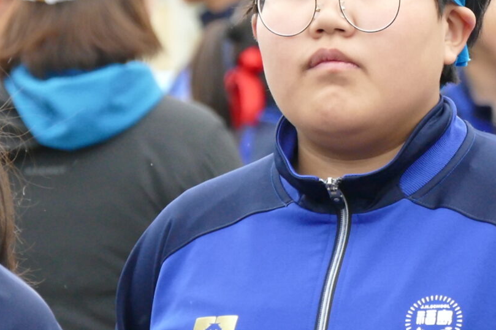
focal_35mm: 523
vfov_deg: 2.6
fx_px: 7204
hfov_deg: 3.9
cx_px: 539
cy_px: 118
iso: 1000
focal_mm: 85.83
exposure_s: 1/500
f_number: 4
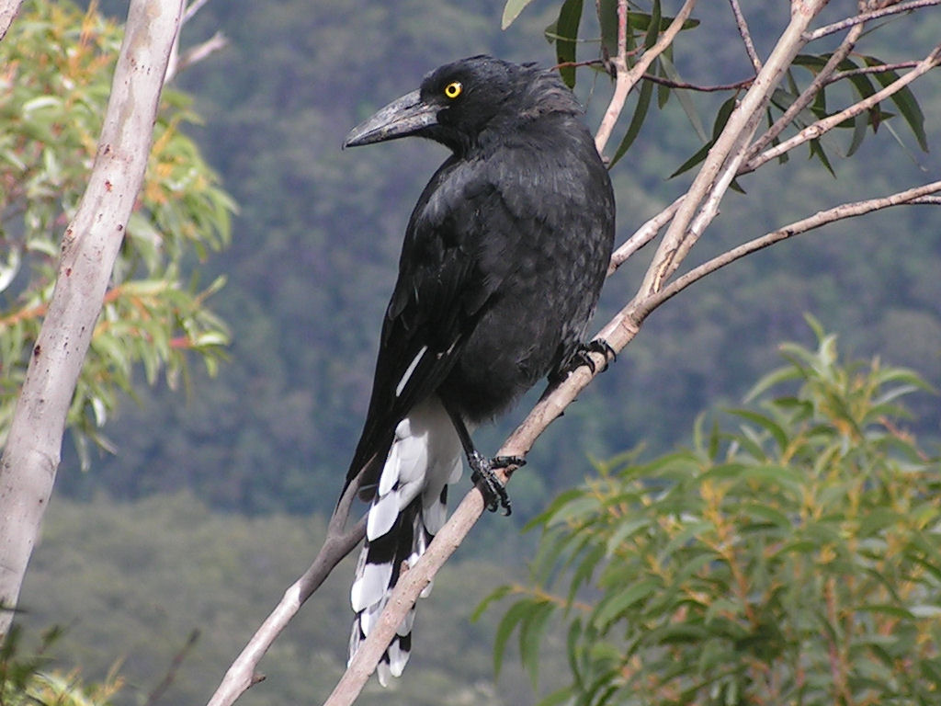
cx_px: 470
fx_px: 4322
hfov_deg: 12.4
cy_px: 353
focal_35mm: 159
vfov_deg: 9.3
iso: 64
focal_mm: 26.5
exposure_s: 1/320
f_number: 3.4
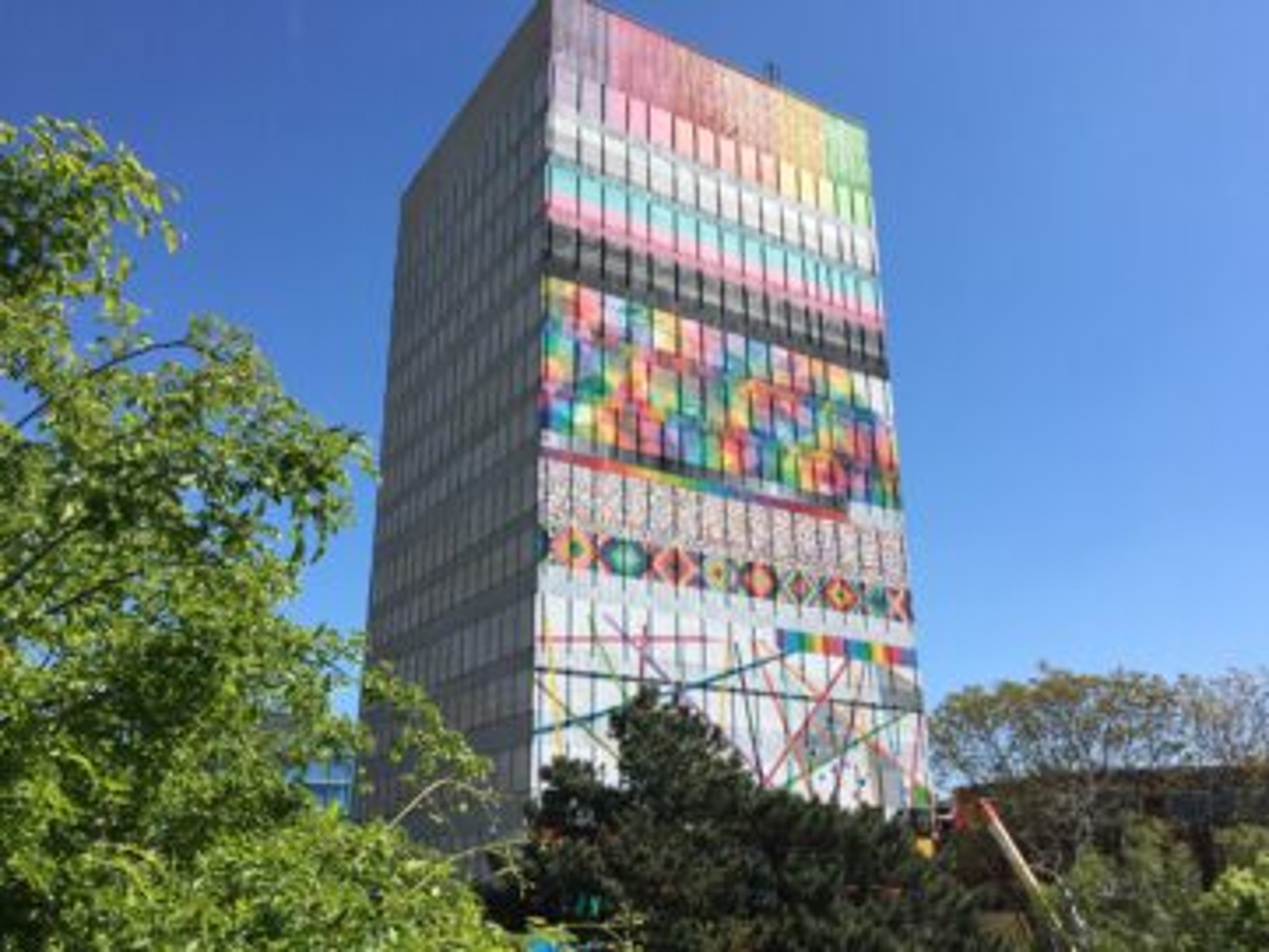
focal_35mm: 29
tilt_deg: +19.7
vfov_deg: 48.3
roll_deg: +0.1
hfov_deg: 61.6
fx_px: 1063
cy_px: 476
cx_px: 634
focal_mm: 4.15
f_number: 2.2
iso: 25
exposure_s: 1/1479
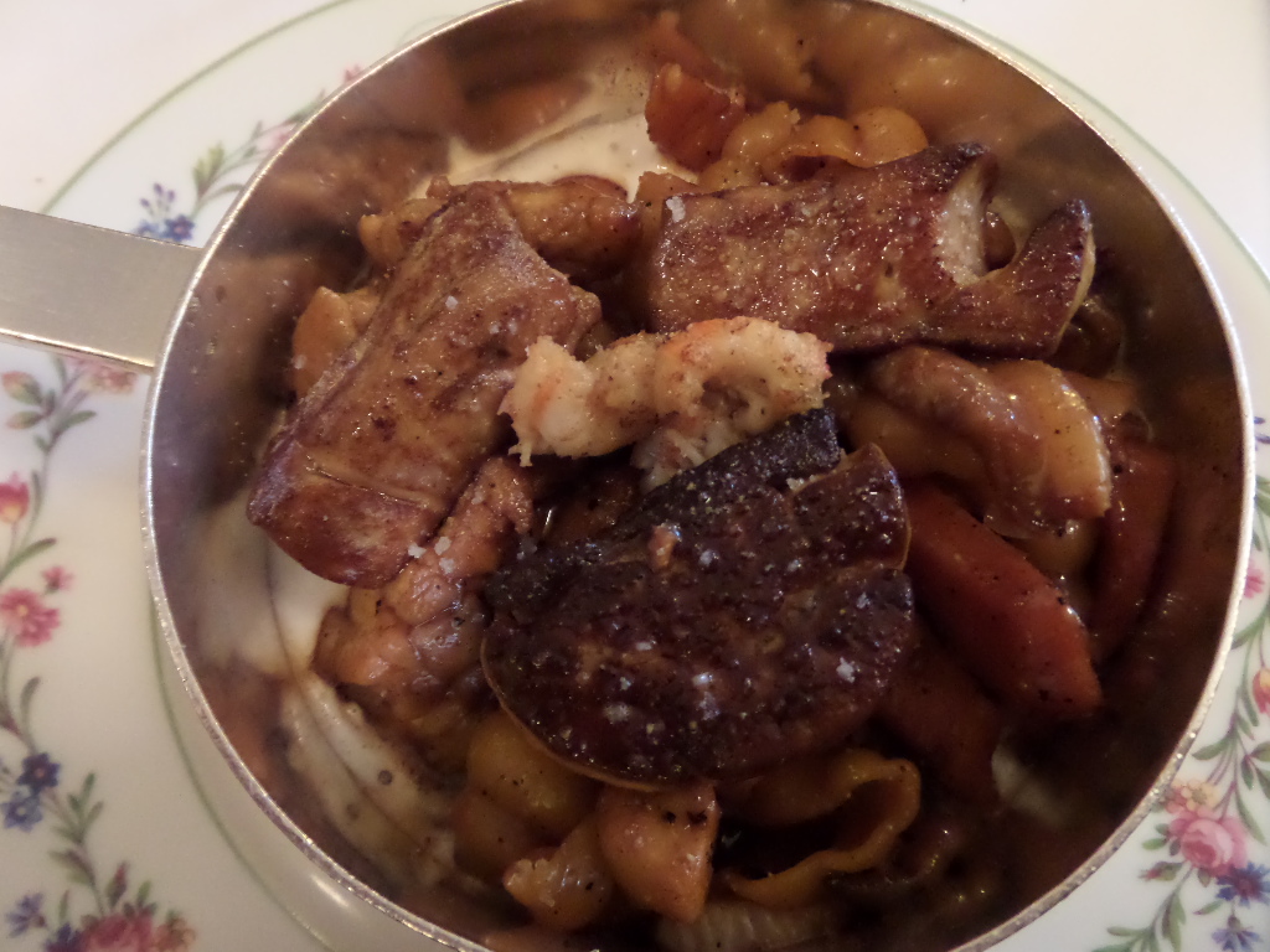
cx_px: 635
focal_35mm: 24
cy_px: 476
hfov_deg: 71.6
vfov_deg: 56.8
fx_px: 881
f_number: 3.2
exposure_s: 1/15
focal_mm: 4
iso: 800
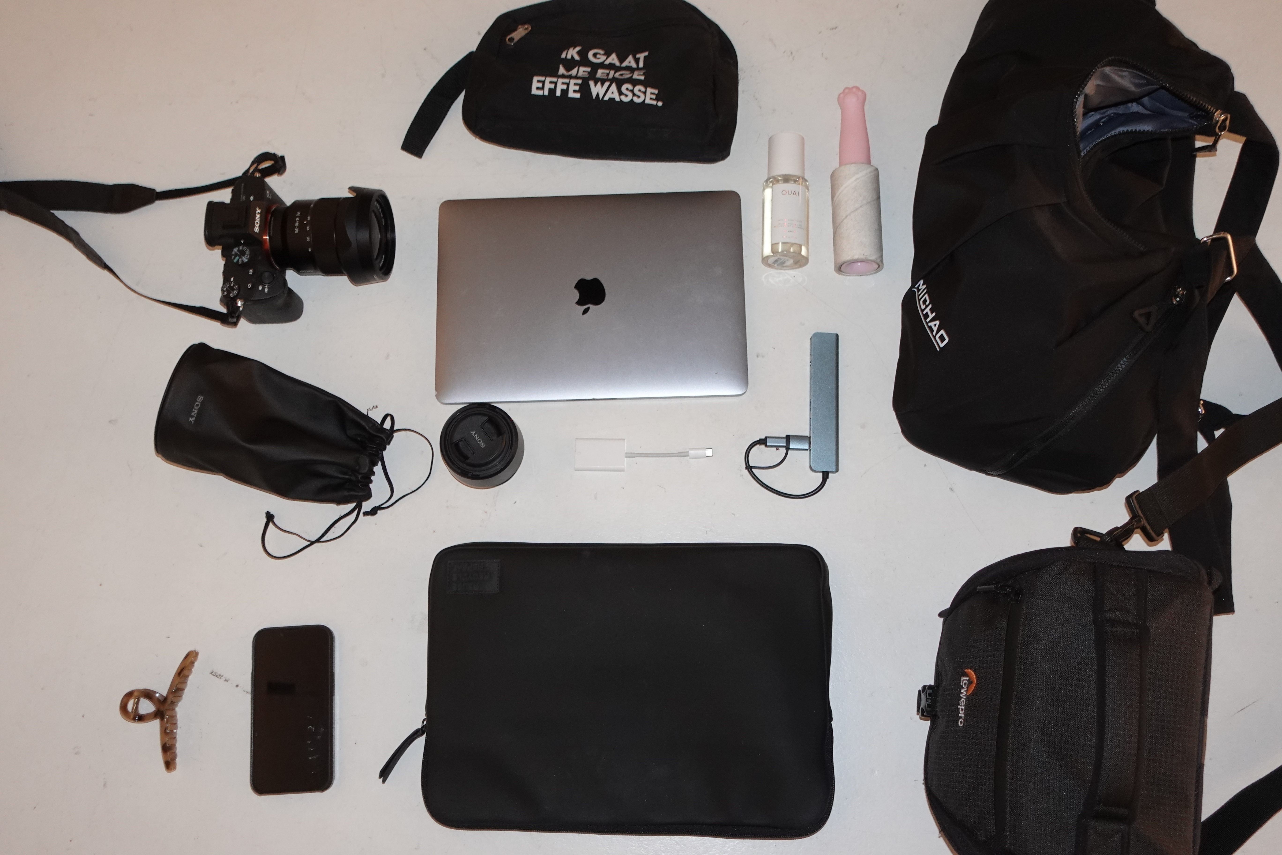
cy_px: 428
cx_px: 641
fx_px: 1246
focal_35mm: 35
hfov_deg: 54.4
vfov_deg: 37.9
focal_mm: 12.99
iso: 800
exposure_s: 1/13
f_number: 2.8
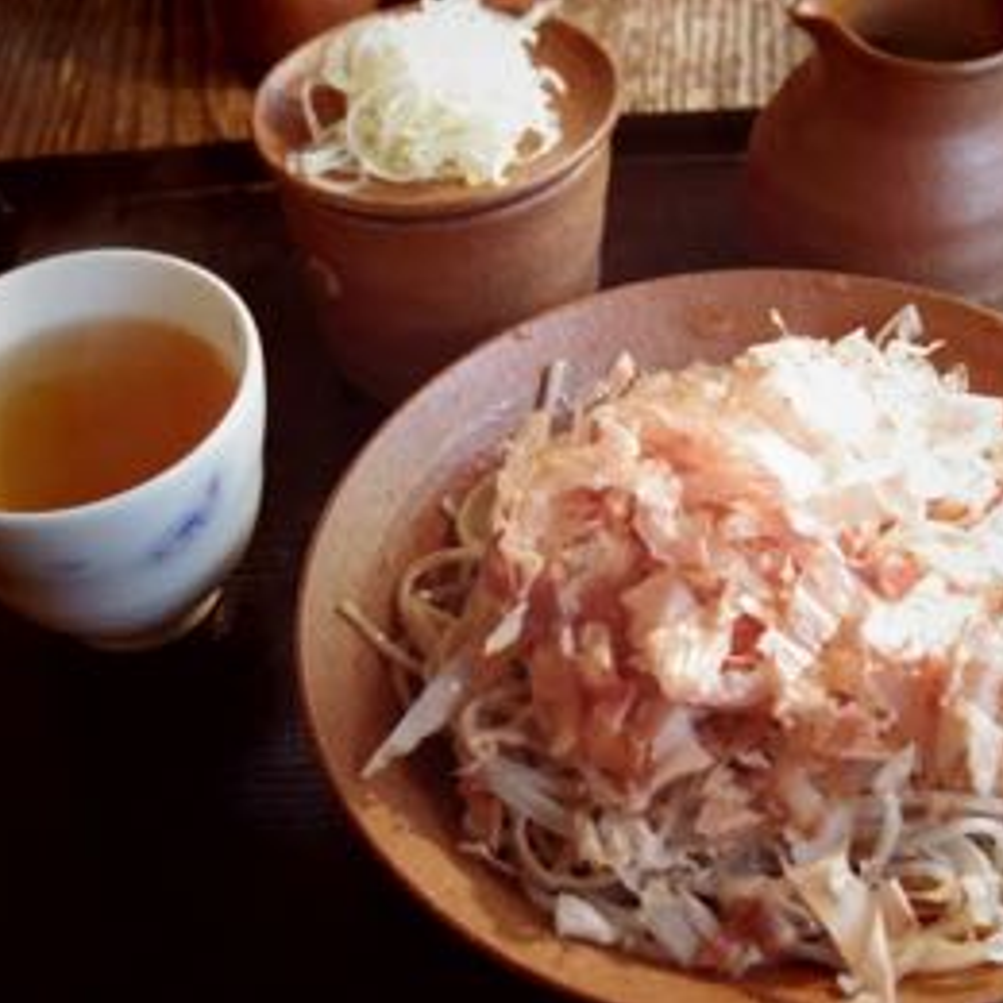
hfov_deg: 30.5
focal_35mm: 56
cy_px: 503
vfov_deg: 30.6
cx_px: 590
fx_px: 1836
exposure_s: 1/125
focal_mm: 8.5
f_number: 1.9
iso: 1600
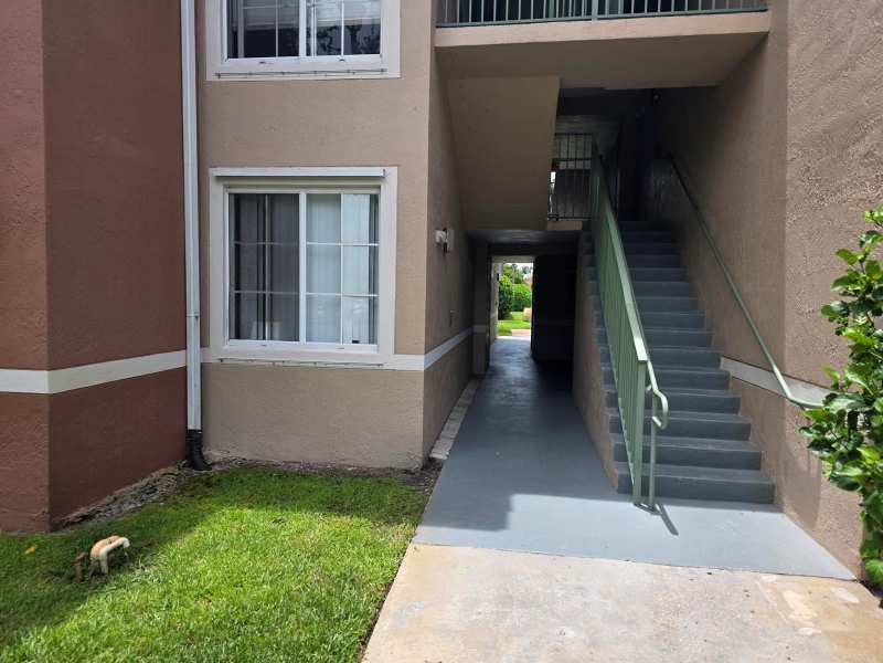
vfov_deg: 58.9
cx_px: 442
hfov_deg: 73.9
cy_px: 332
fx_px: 587
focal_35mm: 23
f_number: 1.7
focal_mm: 6.3
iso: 80
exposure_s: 1/2657
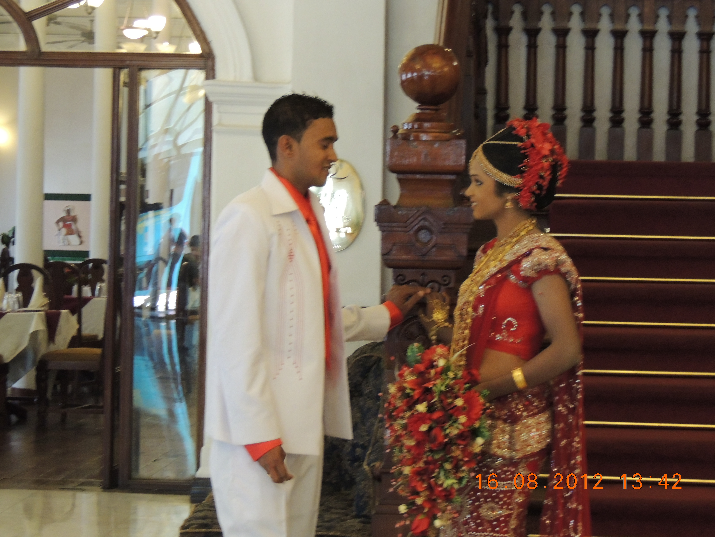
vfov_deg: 14.1
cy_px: 268
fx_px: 2169
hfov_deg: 18.7
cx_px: 358
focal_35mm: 105
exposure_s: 1/15
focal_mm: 18.7
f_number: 4.2
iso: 800
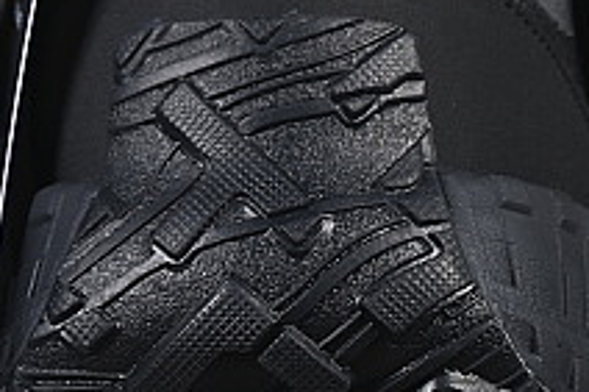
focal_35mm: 382
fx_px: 6245
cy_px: -142
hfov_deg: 5.4
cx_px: 28
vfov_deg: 3.6
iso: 160
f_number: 6.3
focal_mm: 50
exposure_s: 1/60
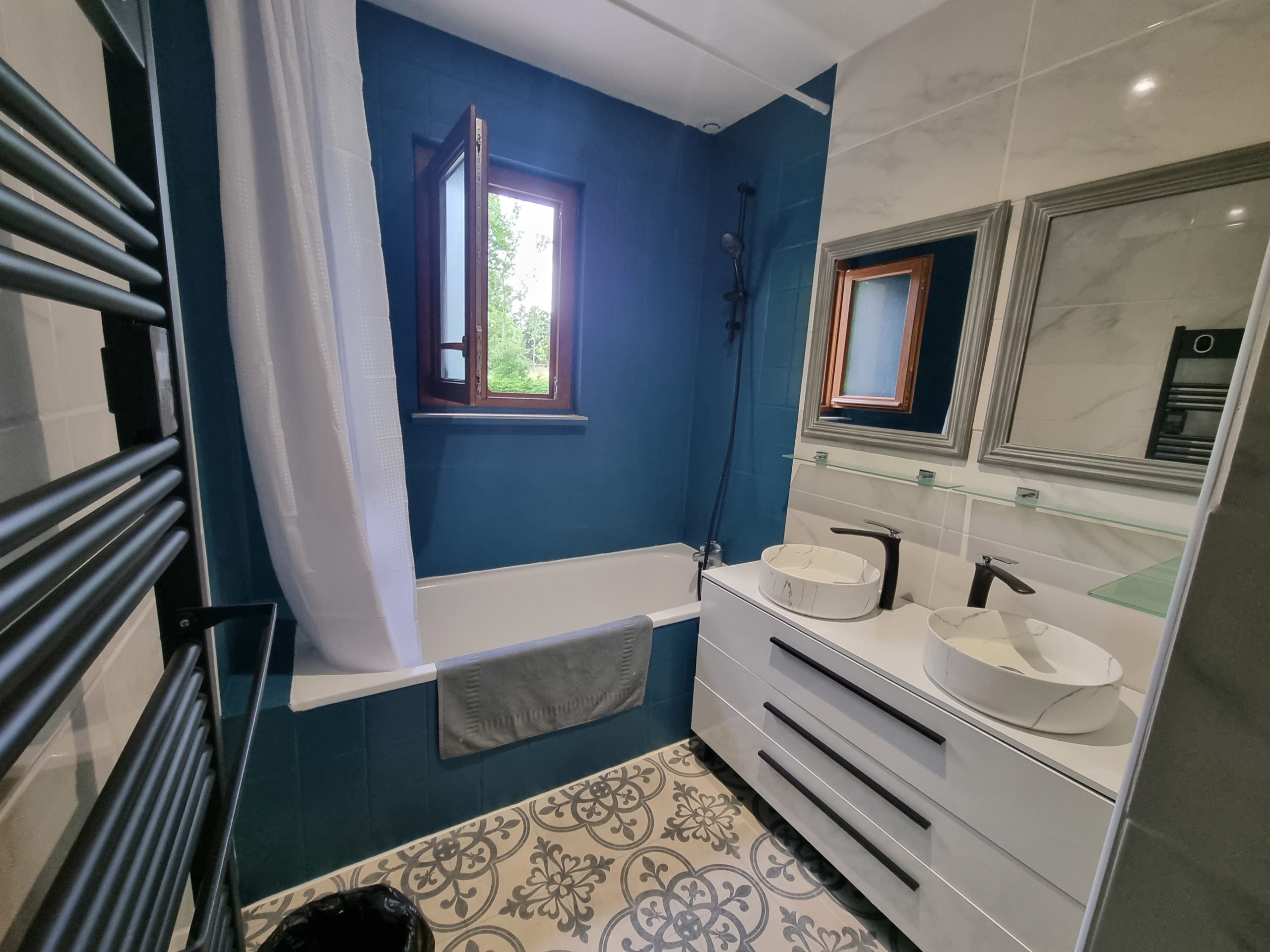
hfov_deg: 106.2
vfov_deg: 89.9
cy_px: 476
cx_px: 635
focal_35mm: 13
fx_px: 477
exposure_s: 1/50
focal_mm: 2.2
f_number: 2.2
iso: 320
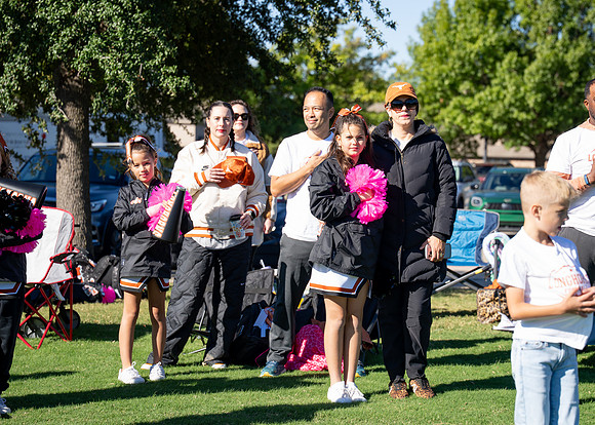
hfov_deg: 20.3
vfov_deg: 14.6
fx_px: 1661
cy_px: 207
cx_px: 344
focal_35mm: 98
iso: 250
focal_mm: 70
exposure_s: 1/2500
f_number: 2.8
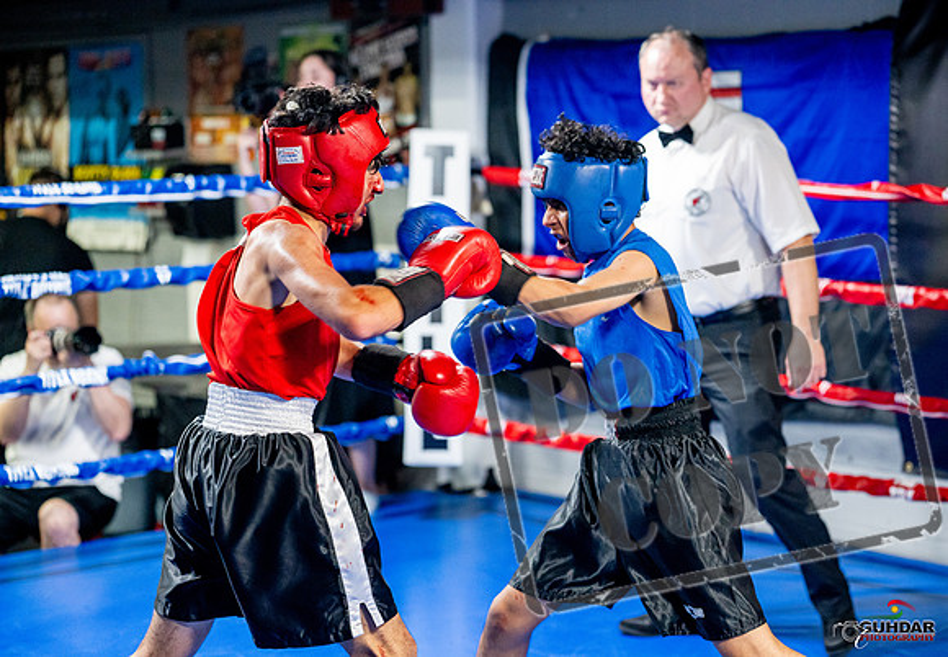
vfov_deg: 17.6
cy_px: 375
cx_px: 563
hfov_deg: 25.1
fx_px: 2126
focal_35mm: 80
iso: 4000
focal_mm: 68
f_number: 2
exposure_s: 1/800
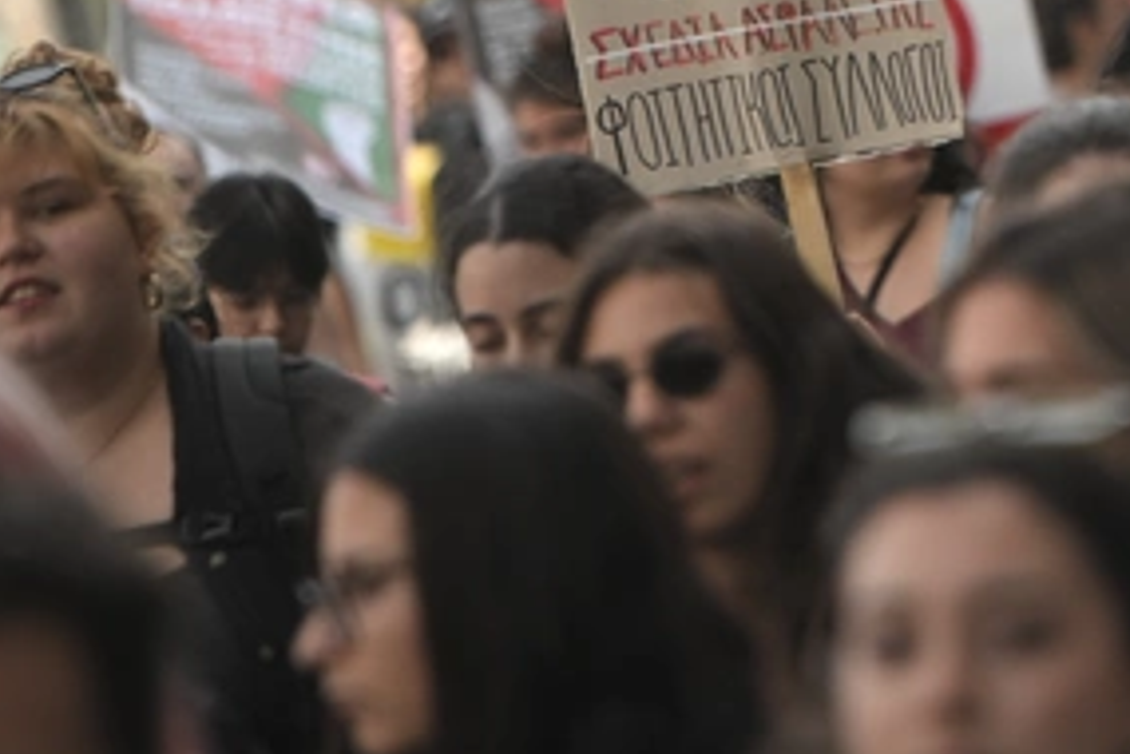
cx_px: 1086
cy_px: -89
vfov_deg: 4.1
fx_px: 10389
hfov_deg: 6.2
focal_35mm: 331
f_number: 2.8
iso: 320
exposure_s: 1/2000
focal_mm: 145
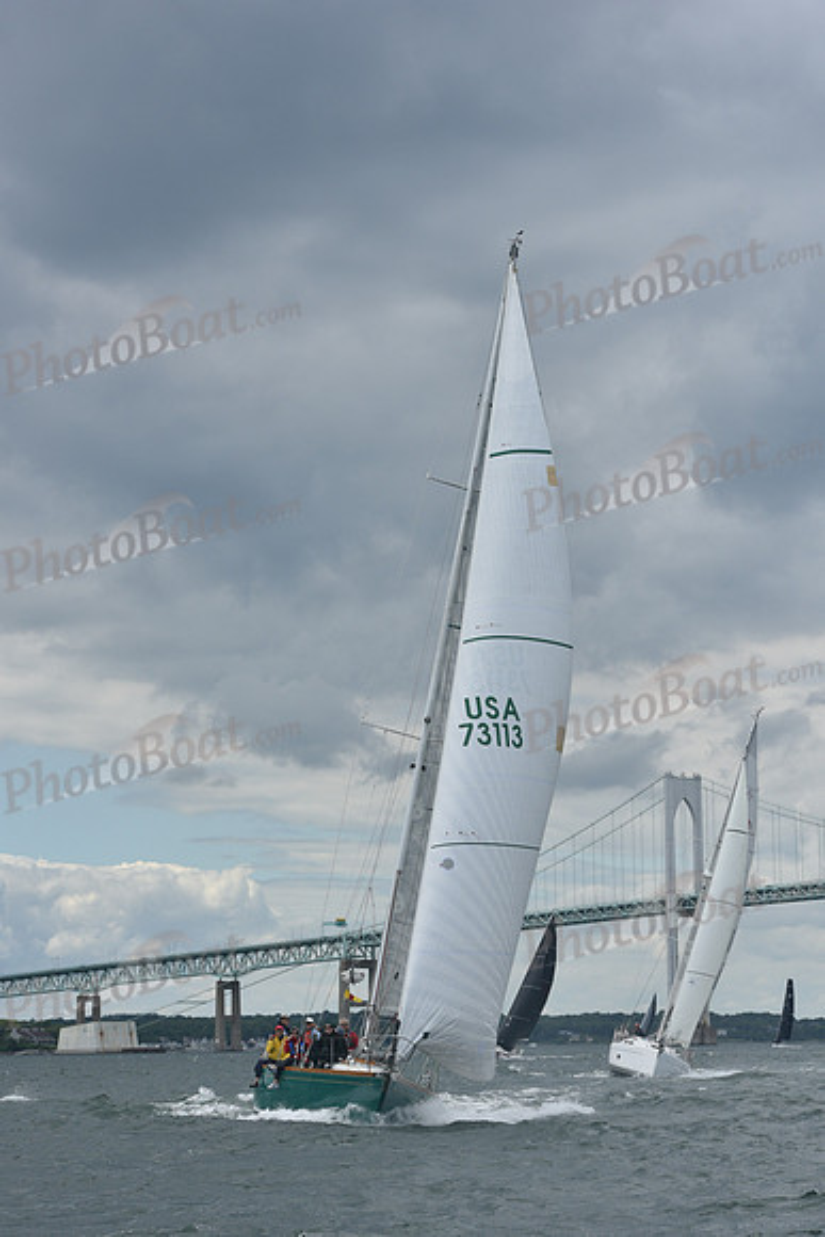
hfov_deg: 14.4
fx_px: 3263
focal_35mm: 95
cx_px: 412
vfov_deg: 21.5
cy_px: 618
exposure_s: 1/1000
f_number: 8
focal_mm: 95
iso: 250
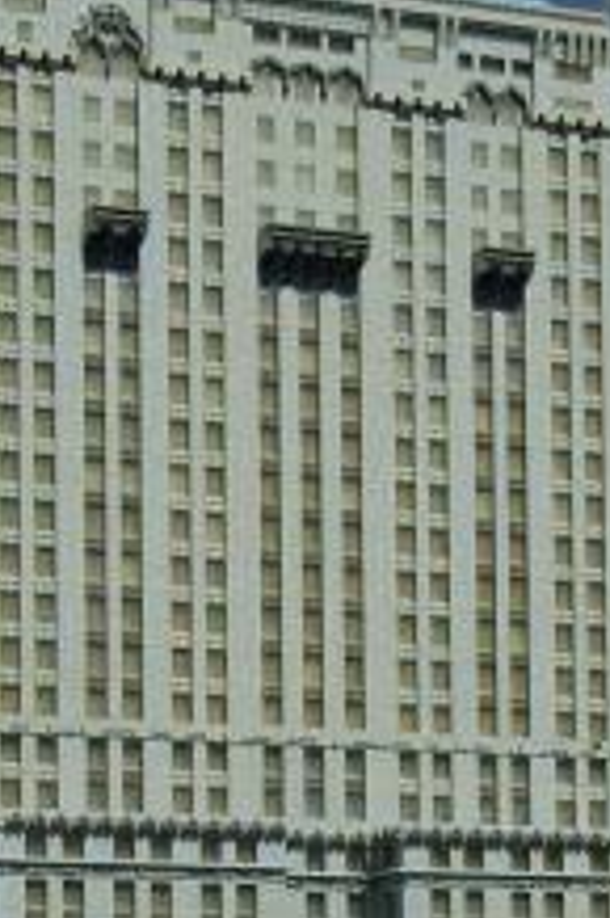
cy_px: 1070
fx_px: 3589
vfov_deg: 14.2
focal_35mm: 141
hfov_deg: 9.7
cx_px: 217
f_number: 8
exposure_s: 1/250
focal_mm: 32
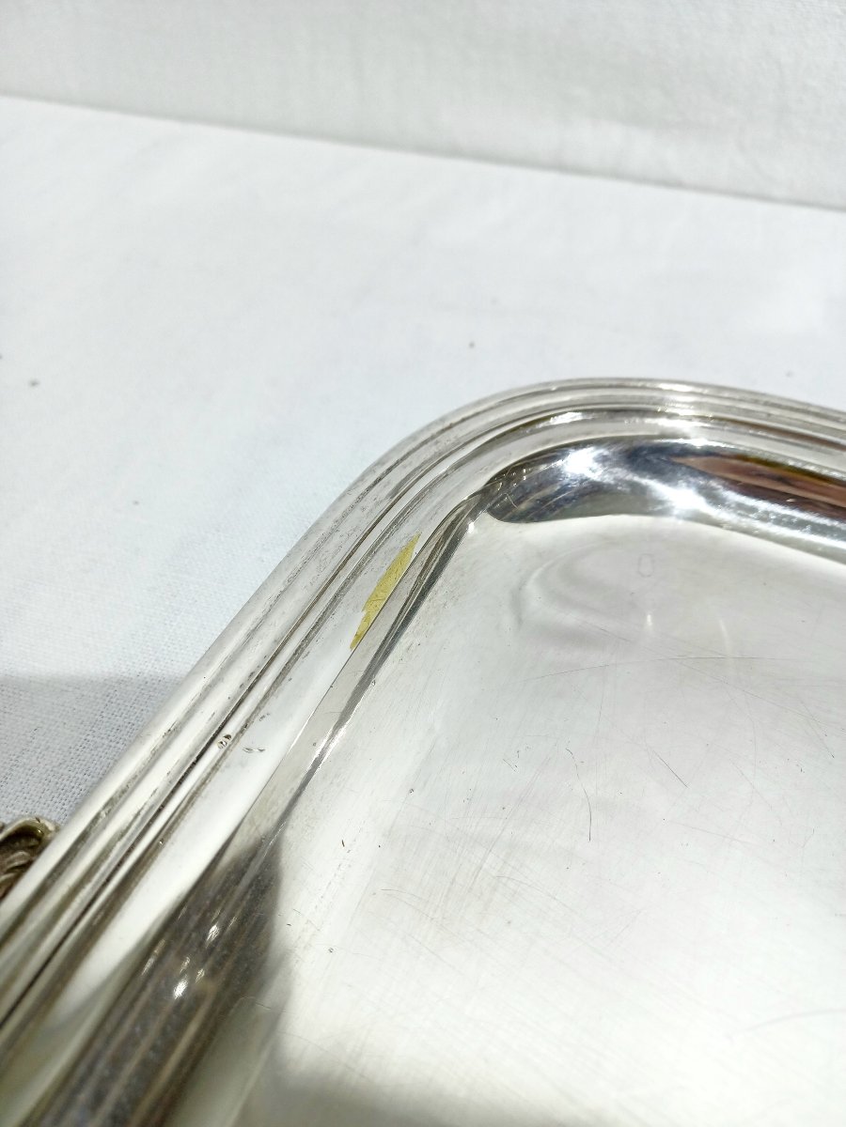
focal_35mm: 25
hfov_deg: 54.9
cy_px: 564
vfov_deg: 69.4
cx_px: 423
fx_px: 815
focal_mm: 4.6
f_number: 1.8
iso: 64
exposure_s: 1/50
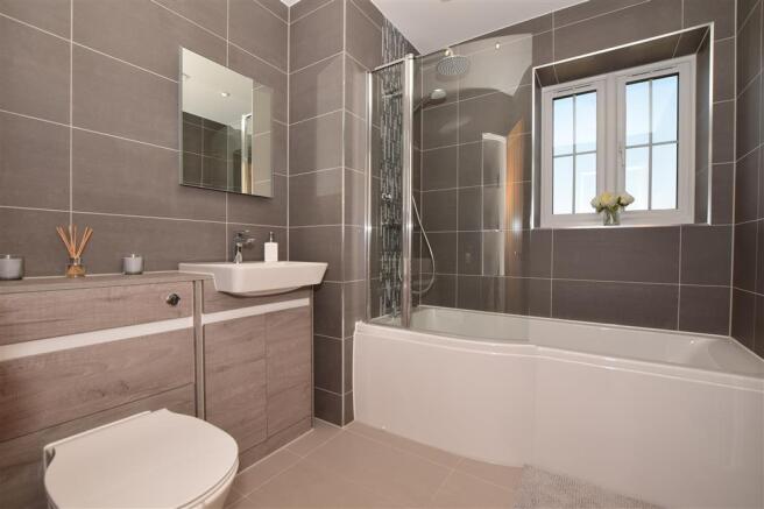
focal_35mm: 15
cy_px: 254
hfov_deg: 100.4
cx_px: 382
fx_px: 318
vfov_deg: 77.3
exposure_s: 1/125
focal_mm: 10
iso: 400
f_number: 10
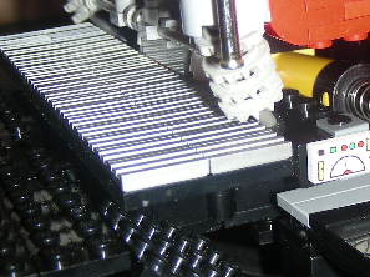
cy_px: 160
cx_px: 299
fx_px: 875
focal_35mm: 82
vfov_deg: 17.9
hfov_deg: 23.5
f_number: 3.5
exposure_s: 1/60
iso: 50
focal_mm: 6.3
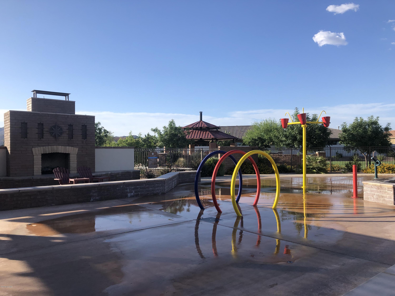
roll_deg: -0.2
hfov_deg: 63.4
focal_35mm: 28
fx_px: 320
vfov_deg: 49.7
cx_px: 198
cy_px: 148
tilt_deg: +0.1
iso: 20
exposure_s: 1/1548
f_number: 1.8
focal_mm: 3.99
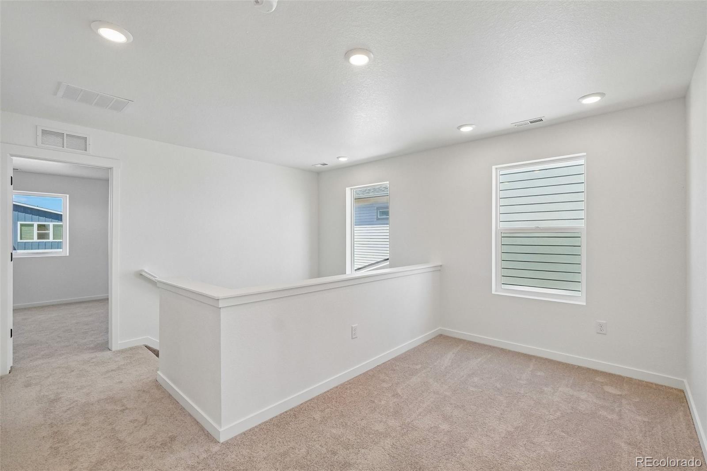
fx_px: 295
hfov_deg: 100.4
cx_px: 354
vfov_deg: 77.3
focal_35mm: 15
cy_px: 236
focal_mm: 10
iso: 800
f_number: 8
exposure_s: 1/125
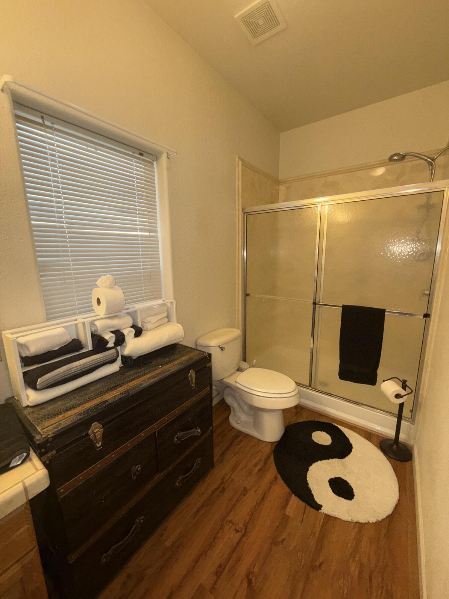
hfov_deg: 85.7
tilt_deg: -9.5
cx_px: 224
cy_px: 300
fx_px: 242
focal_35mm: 14
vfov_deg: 102.1
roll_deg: +0.4
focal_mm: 2.22
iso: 80
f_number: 2.2
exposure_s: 1/68
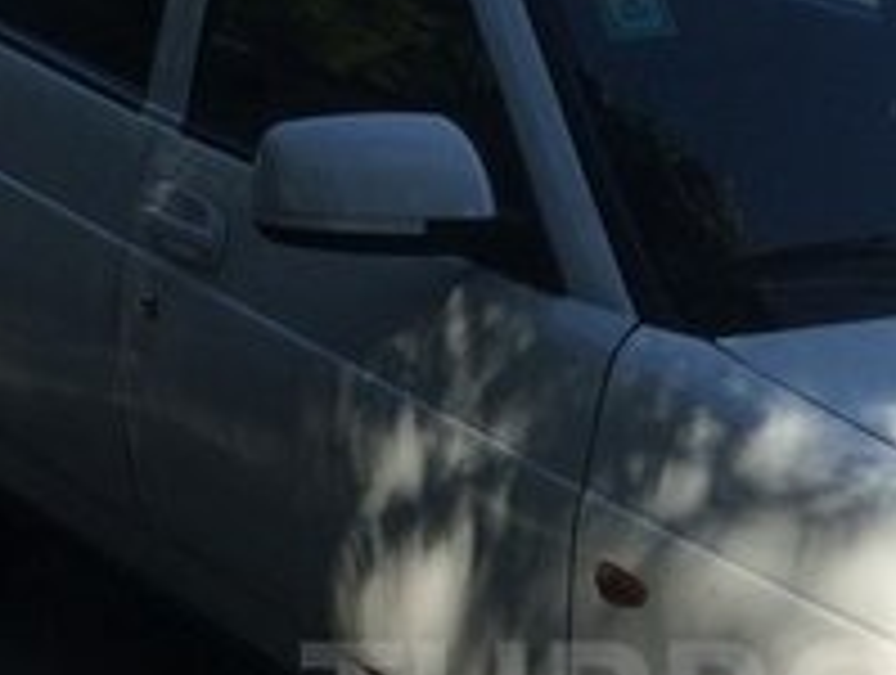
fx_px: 2489
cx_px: 761
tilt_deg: -25.1
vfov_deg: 15.1
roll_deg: -0.6
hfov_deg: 20.1
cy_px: 709
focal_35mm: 96
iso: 32
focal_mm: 4.15
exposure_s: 1/1709
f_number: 2.2
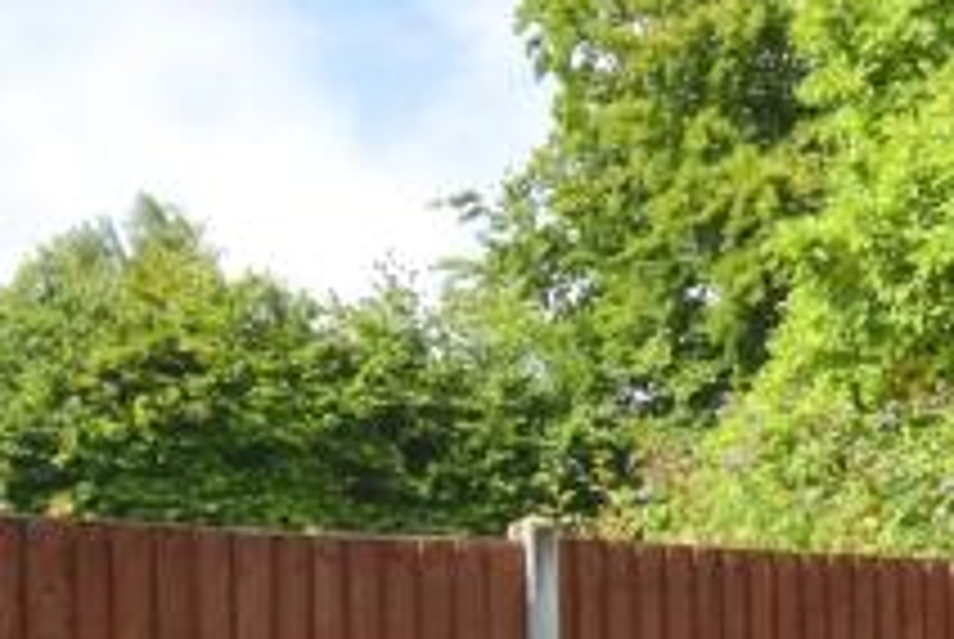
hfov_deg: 23.9
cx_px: 792
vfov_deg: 16.2
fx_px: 2208
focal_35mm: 83
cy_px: 601
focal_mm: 11.5
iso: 1000
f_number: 8
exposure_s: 1/1600
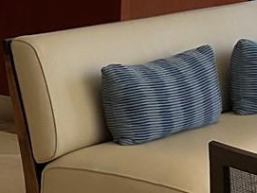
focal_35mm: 171
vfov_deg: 8.7
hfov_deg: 11.0
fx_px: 1271
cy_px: 64
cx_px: -170
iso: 64
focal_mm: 3
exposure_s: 1/119
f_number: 1.8
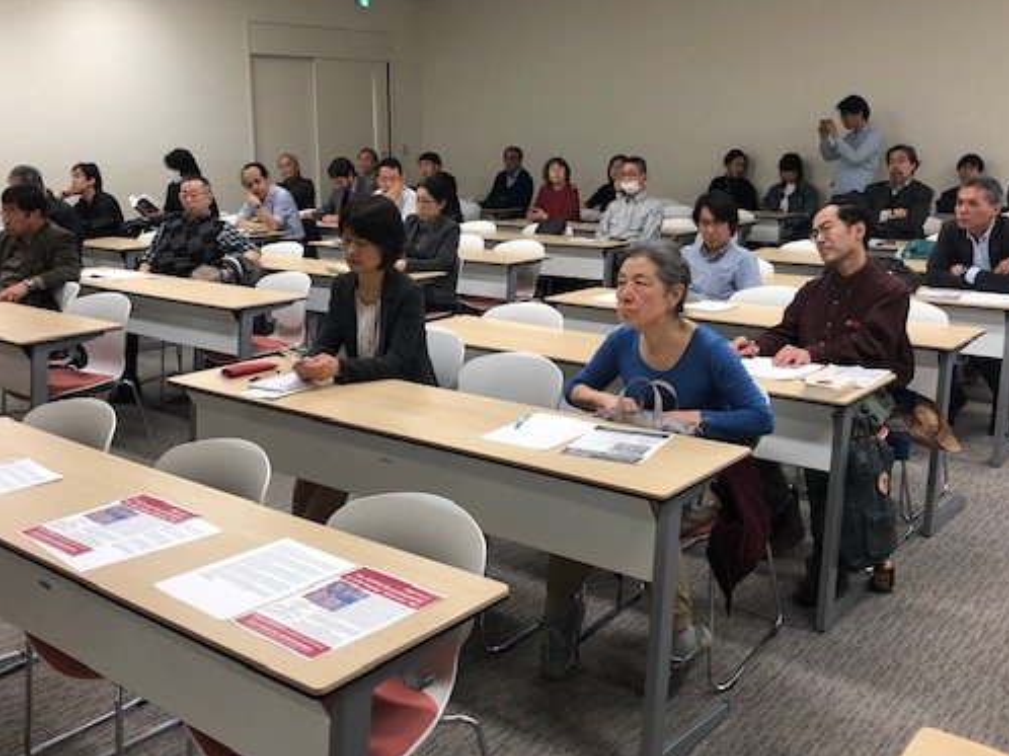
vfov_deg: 39.6
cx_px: 484
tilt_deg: -9.1
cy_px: 338
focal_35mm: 36
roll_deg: +1.1
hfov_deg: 51.4
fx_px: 1049
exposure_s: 1/33
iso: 40
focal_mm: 3.99
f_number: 1.8
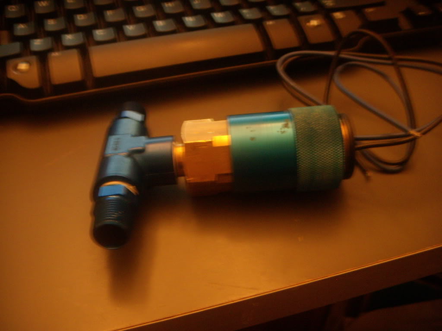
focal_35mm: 38
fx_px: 485
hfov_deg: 49.0
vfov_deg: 37.7
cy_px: 166
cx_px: 221
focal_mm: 6.4
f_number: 3.5
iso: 214
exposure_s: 1/4
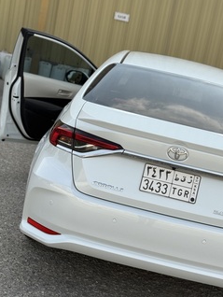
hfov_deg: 21.3
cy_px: 159
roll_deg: -11.6
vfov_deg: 28.1
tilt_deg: -11.5
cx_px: 139
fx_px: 592
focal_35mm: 69
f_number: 1.78
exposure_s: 1/2865
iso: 80
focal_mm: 6.76
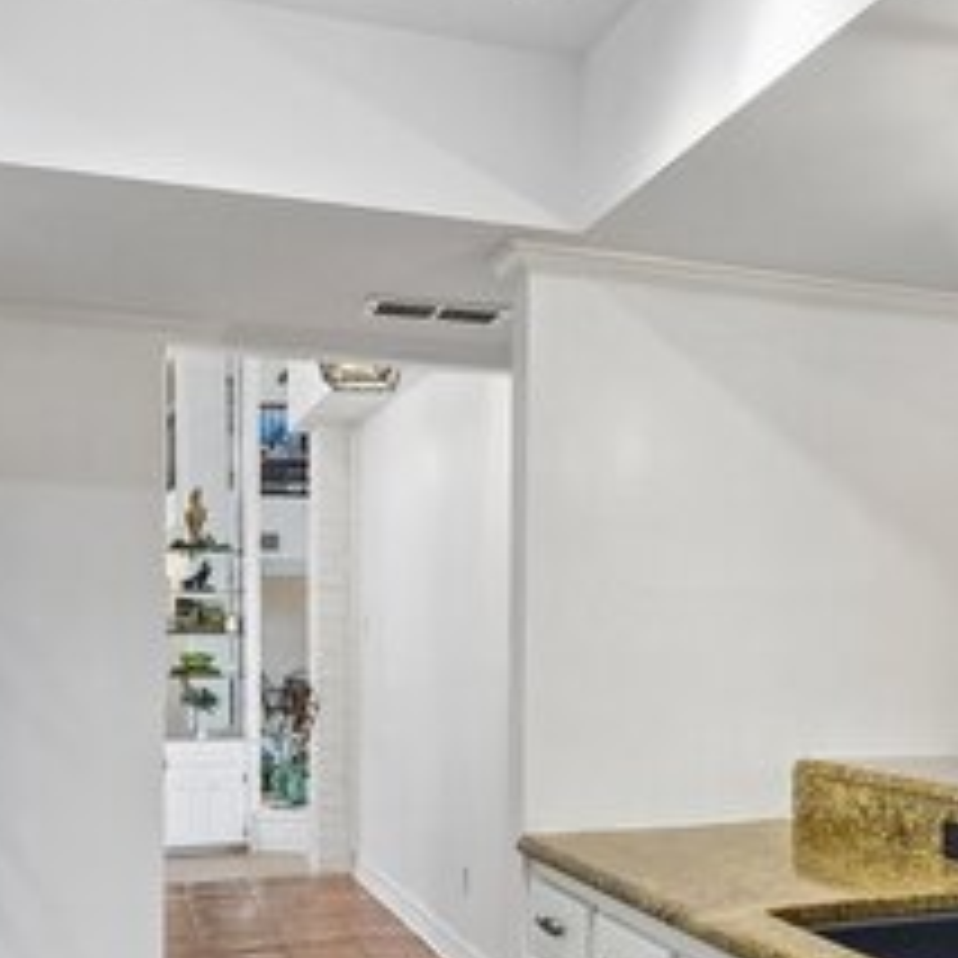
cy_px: 641
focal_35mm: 46
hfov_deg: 36.1
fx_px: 1440
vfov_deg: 36.4
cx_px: 688
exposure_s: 1/20
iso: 1400
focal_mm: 18
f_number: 8
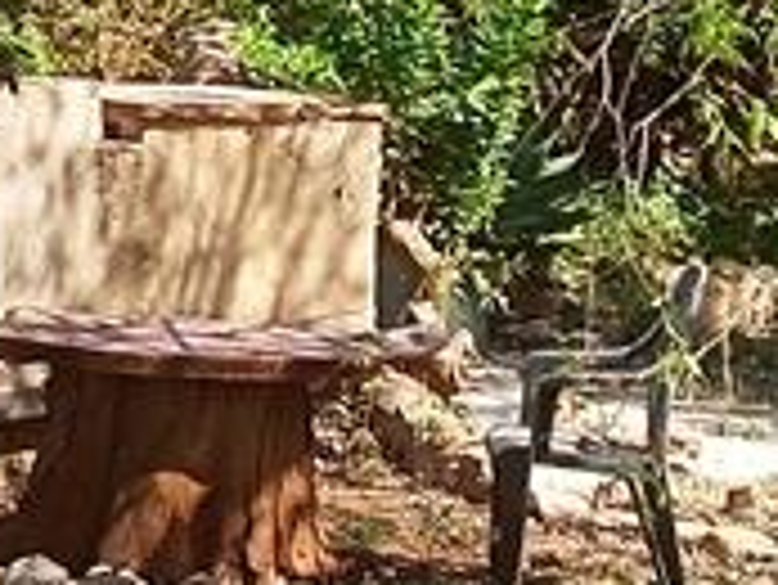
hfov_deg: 11.2
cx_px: -571
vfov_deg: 8.8
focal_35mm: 166
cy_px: -274
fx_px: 3733
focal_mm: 4
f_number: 1.8
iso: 111
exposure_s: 1/593
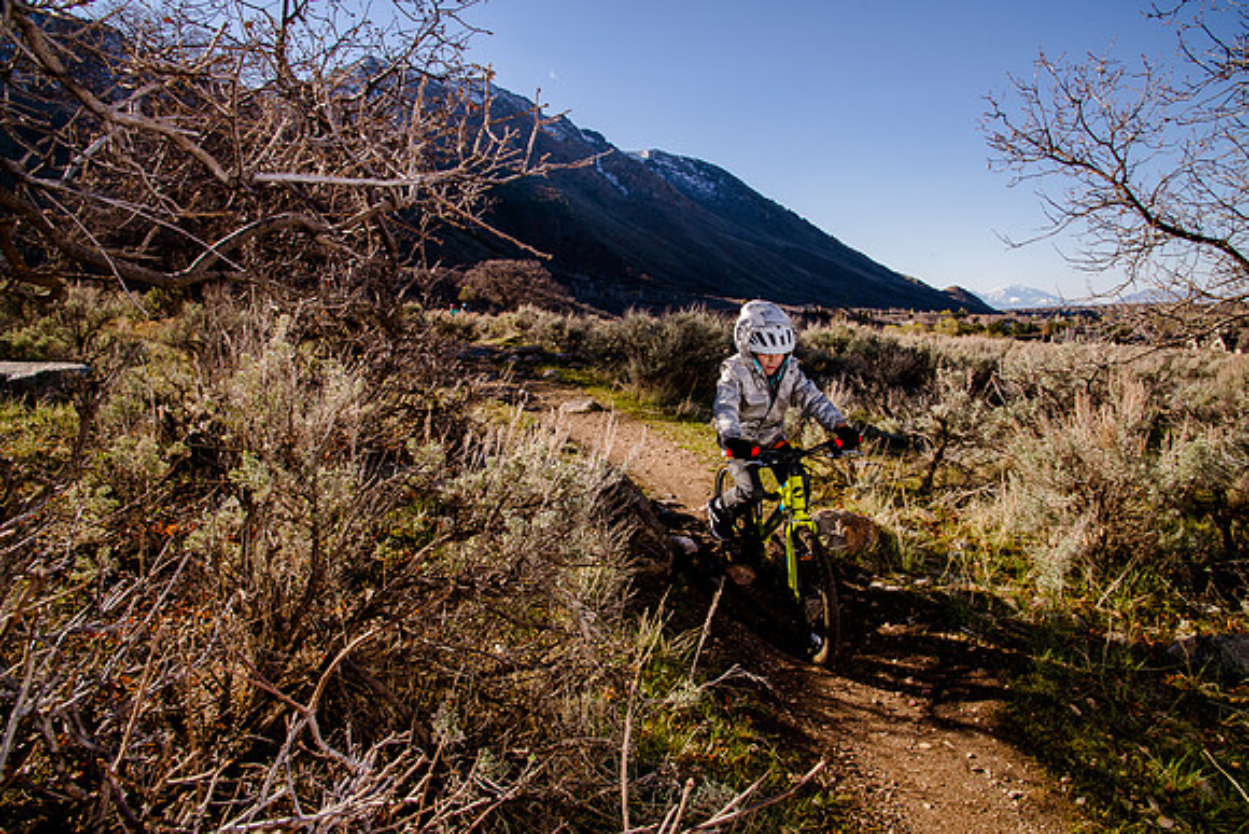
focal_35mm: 24
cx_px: 624
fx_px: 833
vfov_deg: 53.2
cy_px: 417
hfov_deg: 73.7
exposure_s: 1/160
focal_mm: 24
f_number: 14
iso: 250
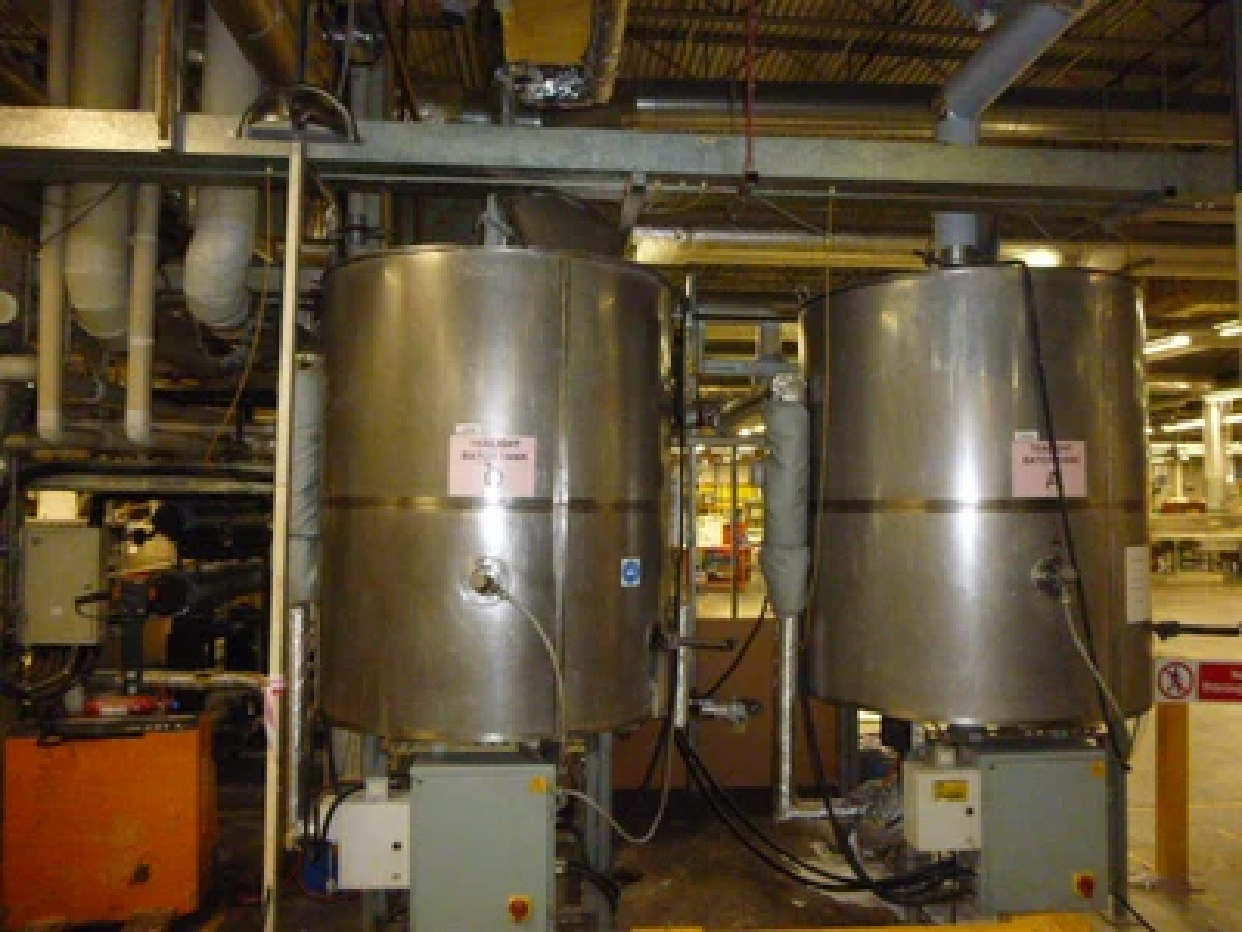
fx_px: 897
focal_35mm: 25
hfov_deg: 69.4
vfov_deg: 54.9
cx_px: 621
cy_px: 466
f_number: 3.1
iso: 640
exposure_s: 1/60
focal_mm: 4.5
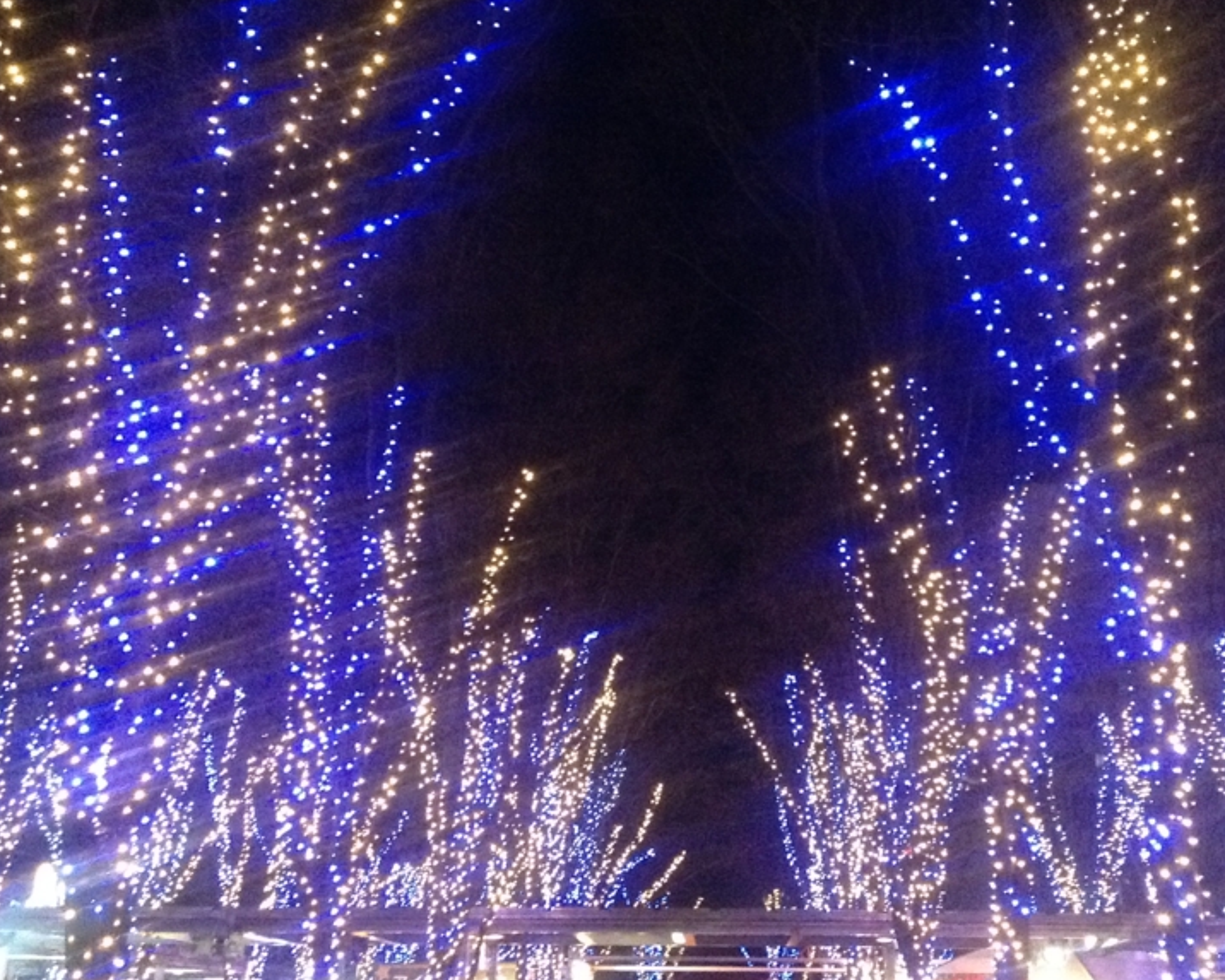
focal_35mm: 46
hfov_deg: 40.3
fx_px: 1668
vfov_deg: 32.7
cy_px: 403
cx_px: 683
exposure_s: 1/15
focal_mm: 3.3
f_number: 2.4
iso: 500
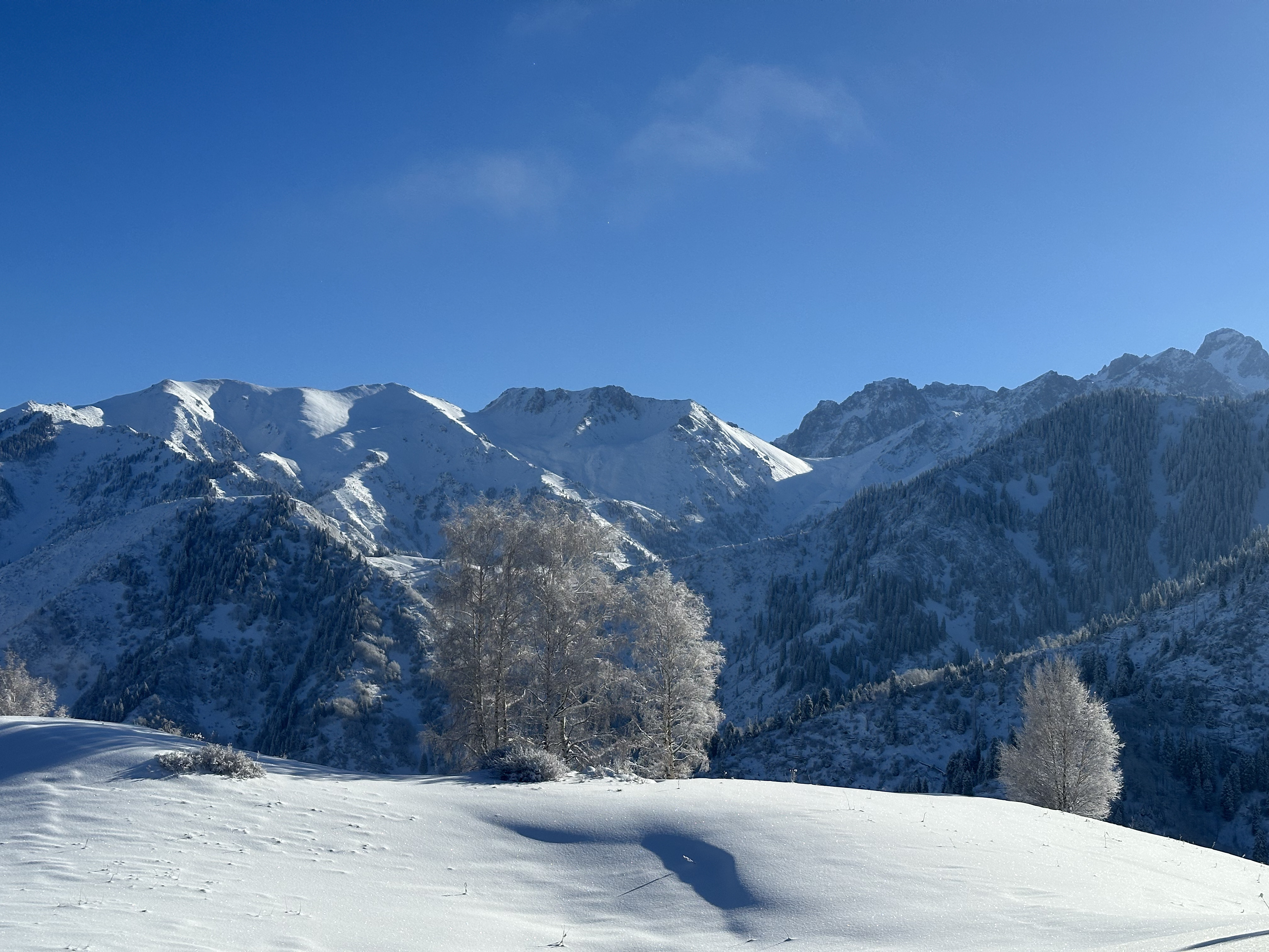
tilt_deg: +5.8
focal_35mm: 48
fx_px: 1760
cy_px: 476
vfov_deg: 30.3
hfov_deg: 39.7
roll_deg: -2.3
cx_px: 634
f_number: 1.78
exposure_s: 1/8929
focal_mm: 6.86
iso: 64
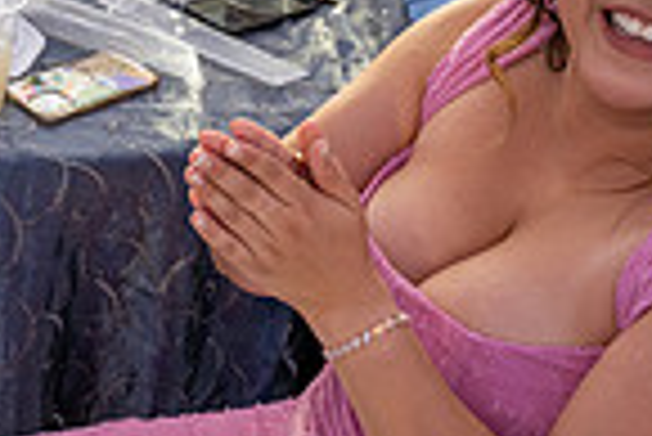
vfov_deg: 13.8
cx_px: -315
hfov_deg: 18.8
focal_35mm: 96
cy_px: -97
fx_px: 1740
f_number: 4
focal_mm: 24
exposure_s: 1/160
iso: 800
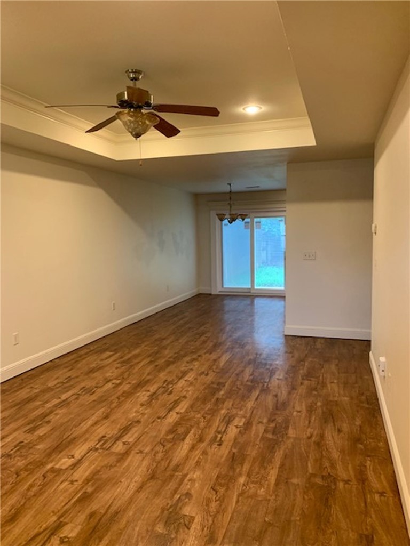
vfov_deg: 67.3
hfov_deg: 53.1
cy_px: 273
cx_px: 205
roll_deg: +1.5
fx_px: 411
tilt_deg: -5.5
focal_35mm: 26
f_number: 1.8
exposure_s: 1/60
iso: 200
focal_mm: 4.25
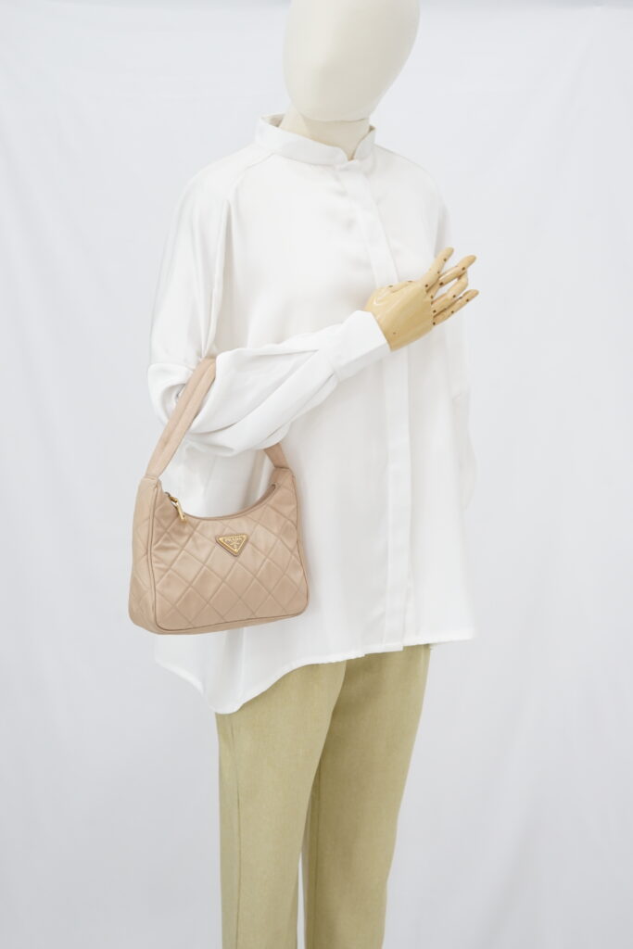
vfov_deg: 39.6
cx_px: 316
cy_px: 474
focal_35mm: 50
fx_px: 1318
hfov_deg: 27.0
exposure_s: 1/10
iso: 640
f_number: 6.3
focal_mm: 50
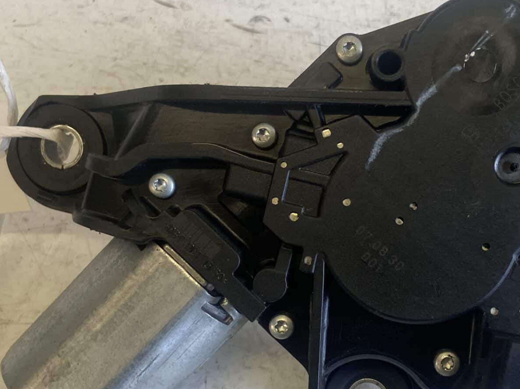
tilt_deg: -59.5
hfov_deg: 34.2
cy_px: 282
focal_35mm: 56
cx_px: 322
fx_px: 841
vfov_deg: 25.8
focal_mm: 4.25
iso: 100
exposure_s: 1/100
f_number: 1.8
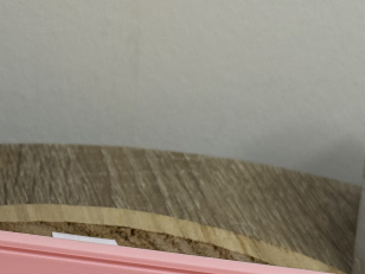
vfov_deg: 9.4
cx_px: 87
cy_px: 247
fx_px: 1655
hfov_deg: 12.5
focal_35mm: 157
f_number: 1.8
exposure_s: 1/100
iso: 80
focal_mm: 6.8
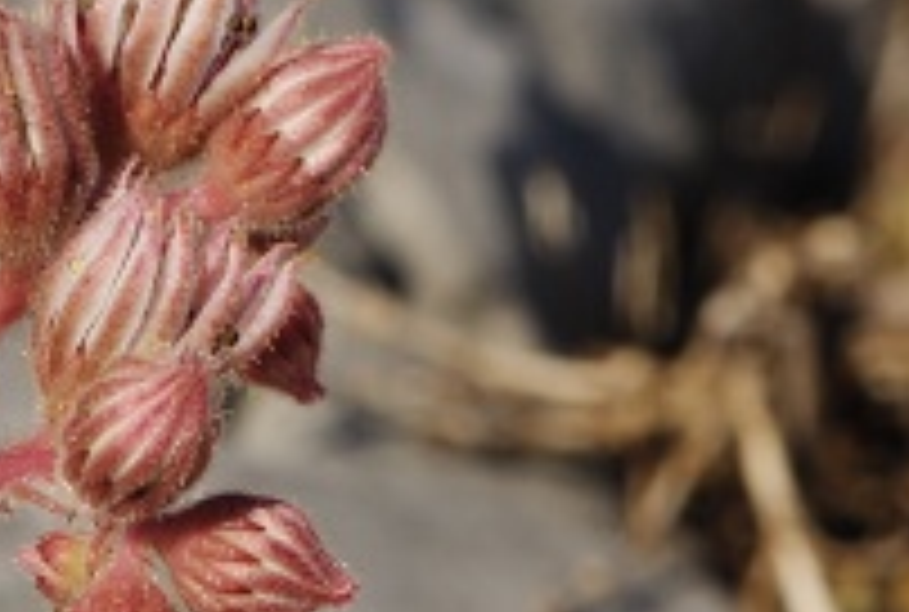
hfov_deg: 4.1
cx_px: 450
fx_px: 12763
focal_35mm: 504
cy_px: -45
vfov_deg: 2.7
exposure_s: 1/160
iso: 100
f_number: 13
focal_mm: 85
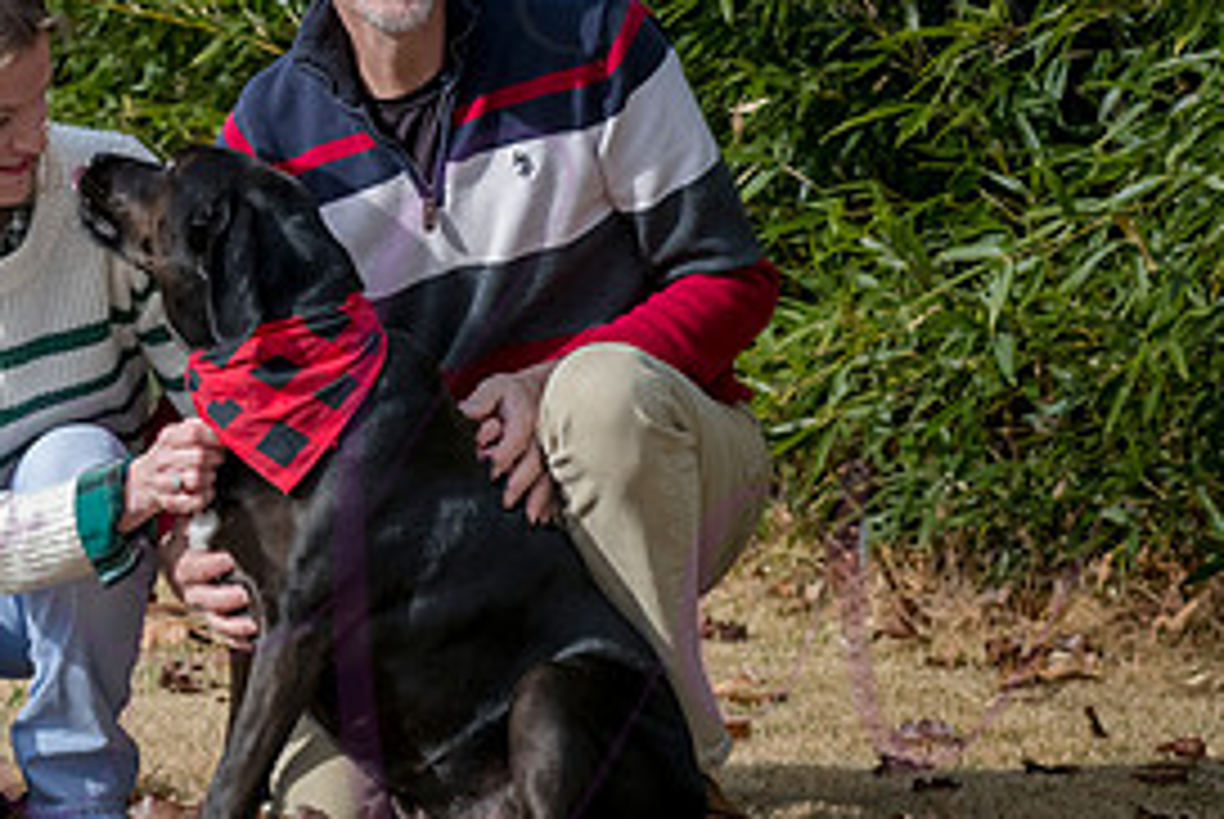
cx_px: 207
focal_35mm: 213
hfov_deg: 9.6
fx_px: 7250
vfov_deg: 6.5
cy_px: 218
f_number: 7.1
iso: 400
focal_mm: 100
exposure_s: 1/1000
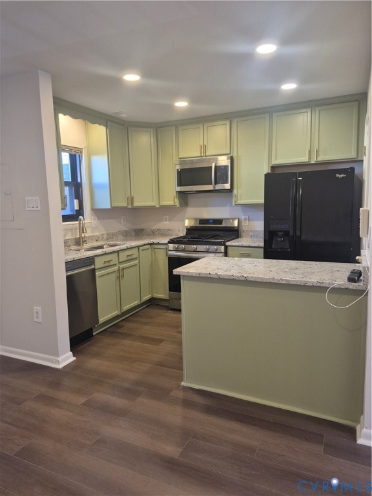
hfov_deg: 58.9
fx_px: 330
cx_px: 186
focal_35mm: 23
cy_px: 248
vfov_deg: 73.9
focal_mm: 5.4
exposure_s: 1/120
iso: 200
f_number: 1.8
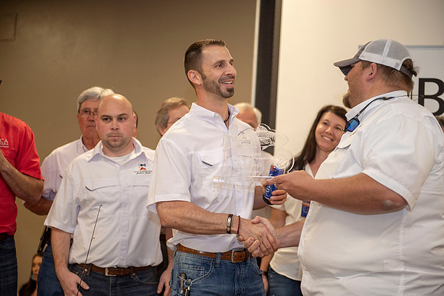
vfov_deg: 19.4
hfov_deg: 28.9
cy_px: 148
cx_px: 222
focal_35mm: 70
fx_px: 863
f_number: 2.8
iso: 800
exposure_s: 1/125
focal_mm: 70
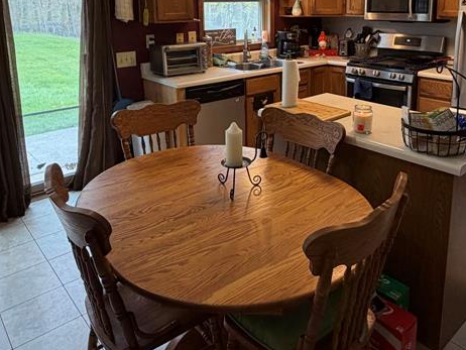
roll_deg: +1.4
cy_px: 78
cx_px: 267
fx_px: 418
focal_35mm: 31
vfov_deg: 43.7
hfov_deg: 58.1
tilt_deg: -8.3
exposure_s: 1/60
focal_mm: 2.22
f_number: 2.2
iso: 160
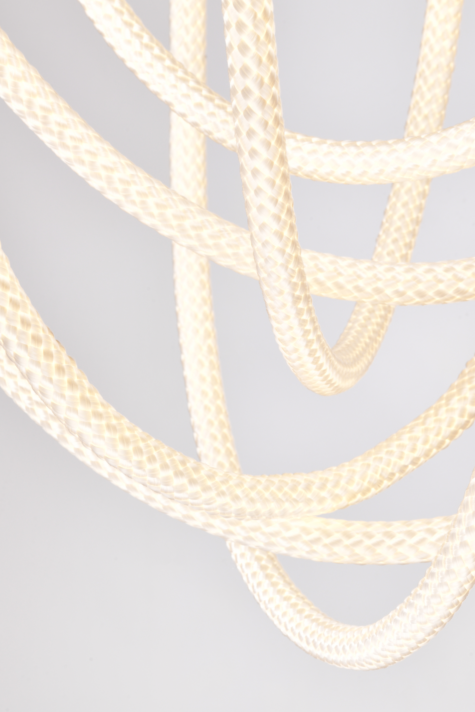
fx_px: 2810
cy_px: 226
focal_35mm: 142
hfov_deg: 9.7
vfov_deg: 14.4
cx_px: 288
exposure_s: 1/30
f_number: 18
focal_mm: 100
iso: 200
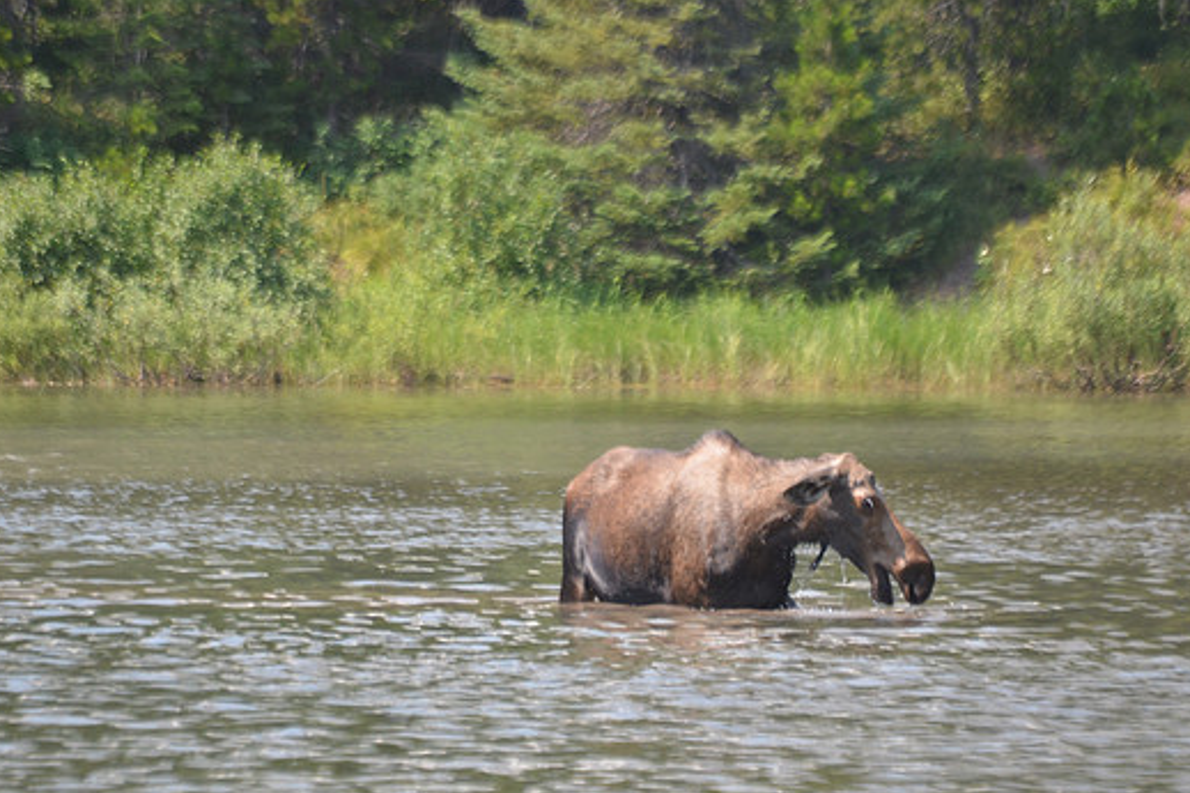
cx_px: 616
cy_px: 361
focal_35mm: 503
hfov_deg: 4.1
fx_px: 16621
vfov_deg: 2.7
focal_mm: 300
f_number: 5.6
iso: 640
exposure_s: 1/1000
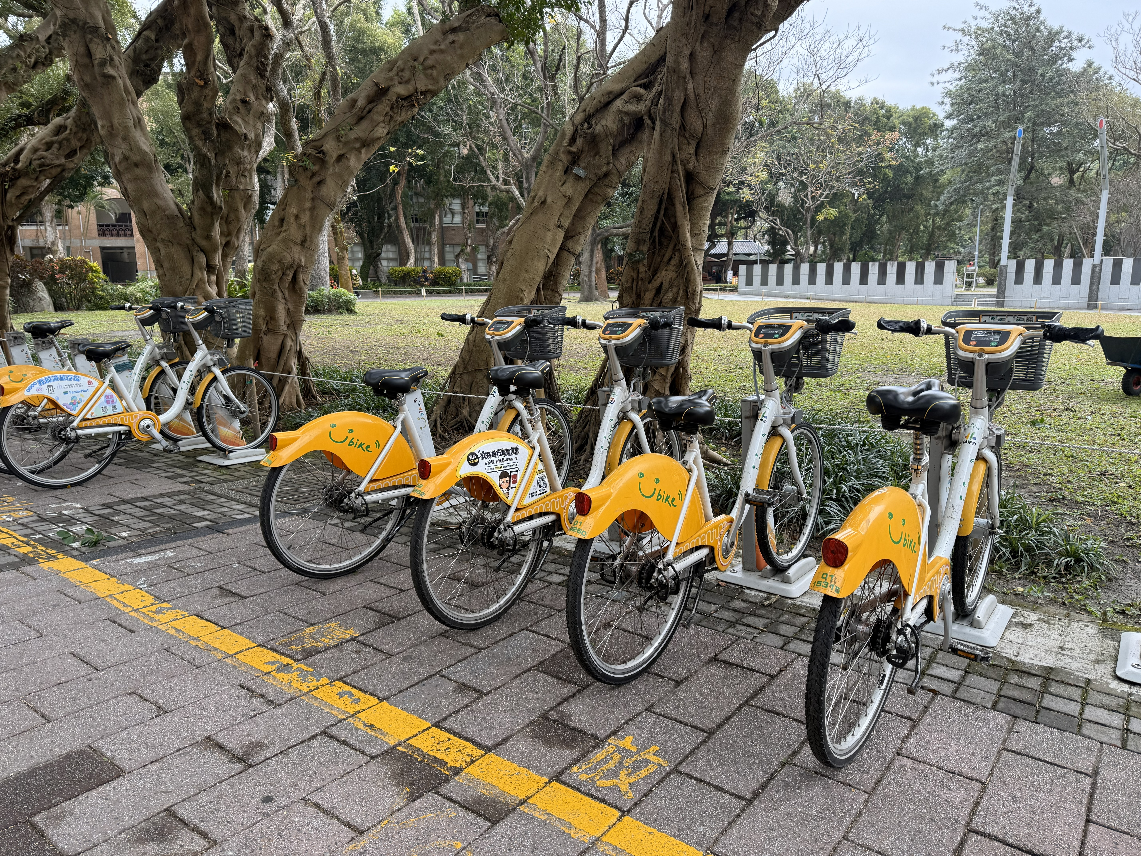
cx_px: 570
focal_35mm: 24
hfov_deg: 71.6
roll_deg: +0.1
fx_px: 791
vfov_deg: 56.8
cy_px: 428
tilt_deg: -11.0
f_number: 1.78
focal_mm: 6.76
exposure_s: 1/142
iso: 64
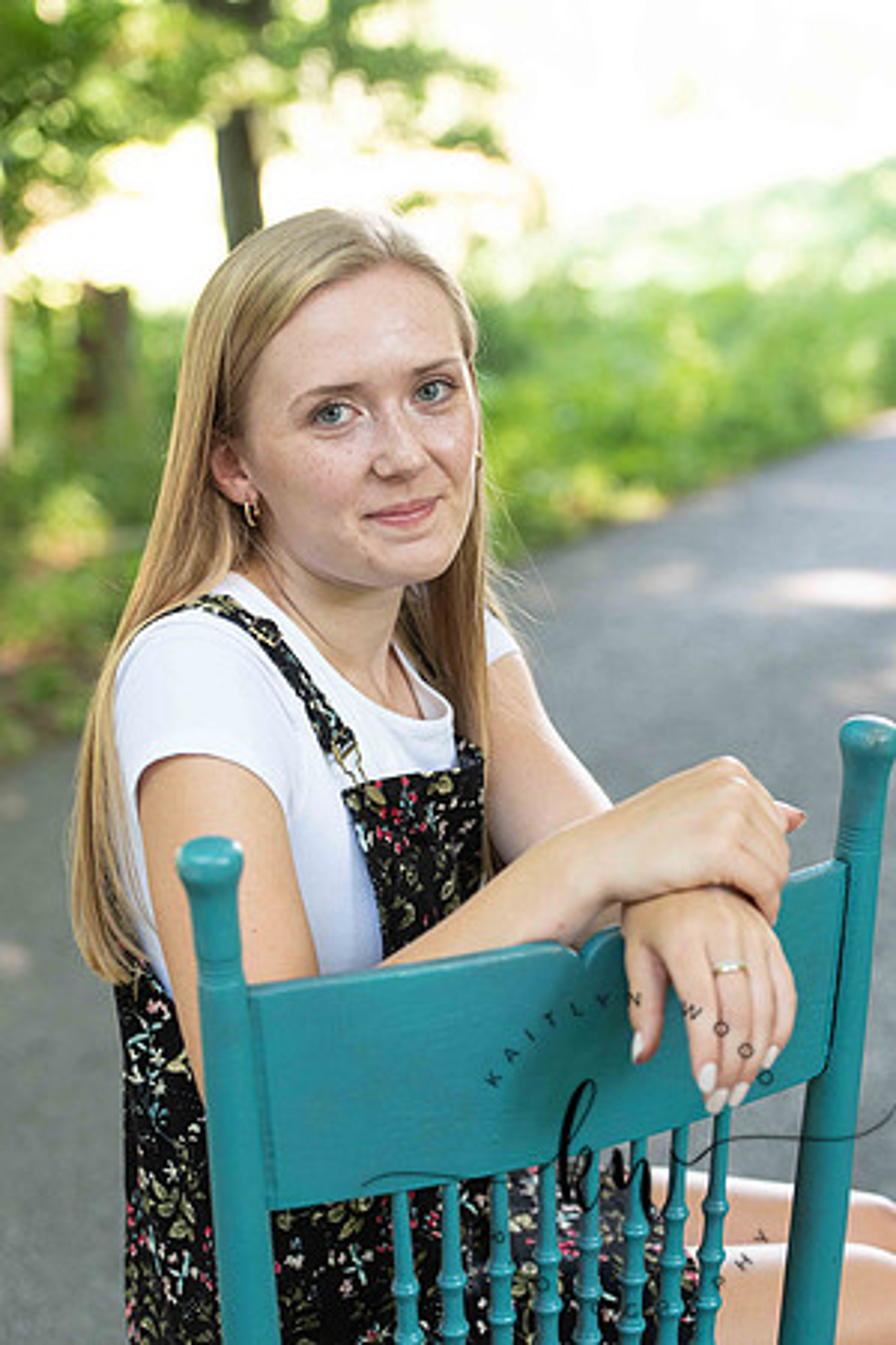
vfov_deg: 26.0
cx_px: 448
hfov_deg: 17.5
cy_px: 672
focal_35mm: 78
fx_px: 2912
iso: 640
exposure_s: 1/200
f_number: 3.5
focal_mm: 78
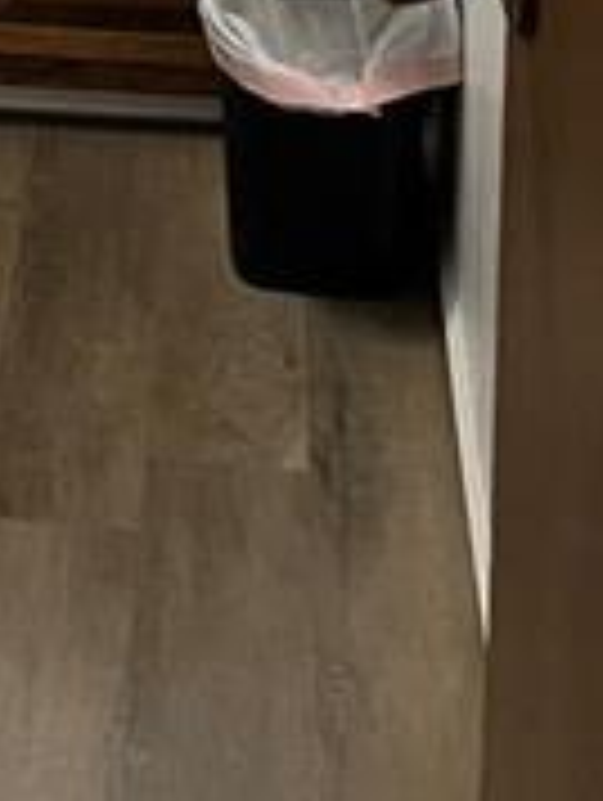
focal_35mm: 112
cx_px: -76
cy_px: -850
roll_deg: +2.1
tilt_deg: -4.2
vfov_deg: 14.3
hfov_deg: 13.0
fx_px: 2595
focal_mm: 5.1
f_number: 1.6
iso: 320
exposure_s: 1/60
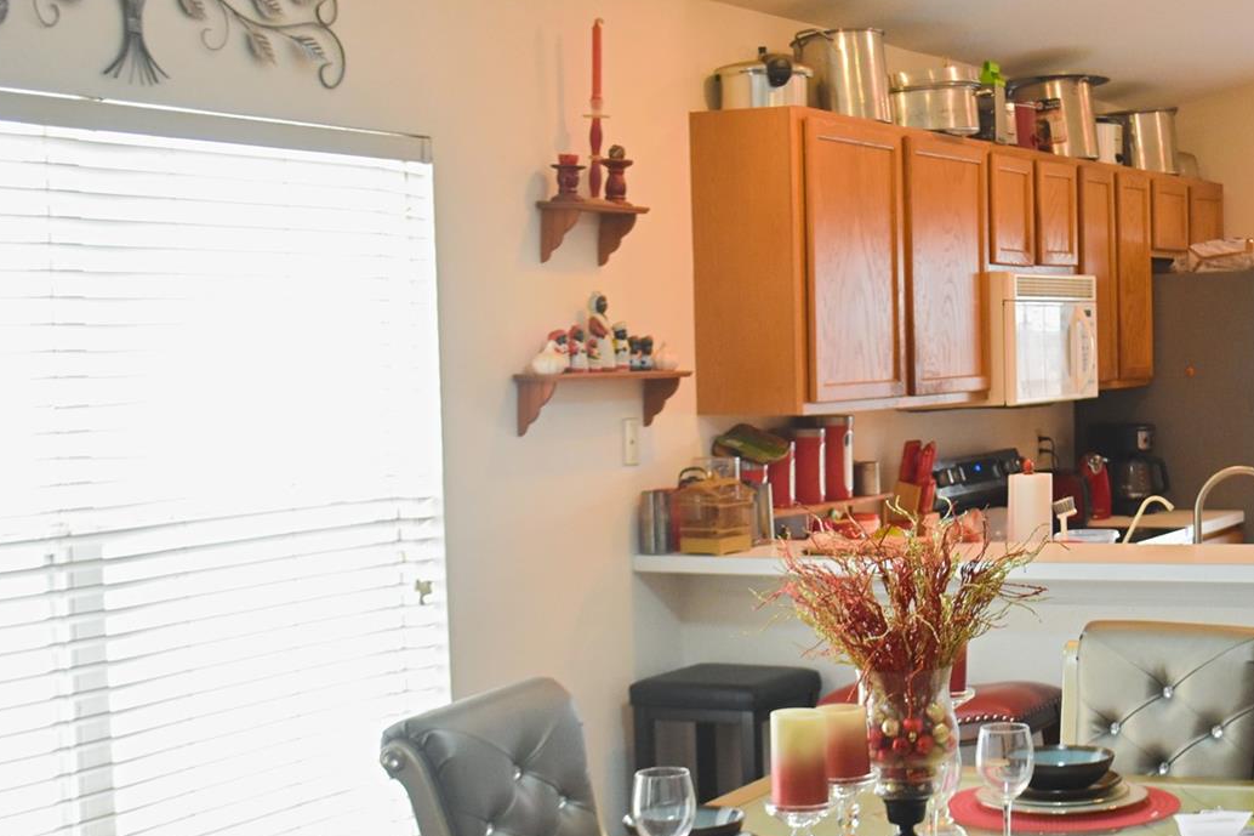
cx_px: 894
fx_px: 2264
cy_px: 482
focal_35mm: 65
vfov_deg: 20.9
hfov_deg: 30.6
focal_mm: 28
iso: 1250
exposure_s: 1/125
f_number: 4.5
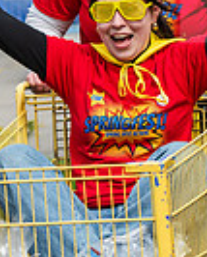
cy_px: 115
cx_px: 122
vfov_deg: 5.8
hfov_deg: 4.6
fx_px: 2557
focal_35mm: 335
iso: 100
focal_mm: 82
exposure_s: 1/800
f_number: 3.5
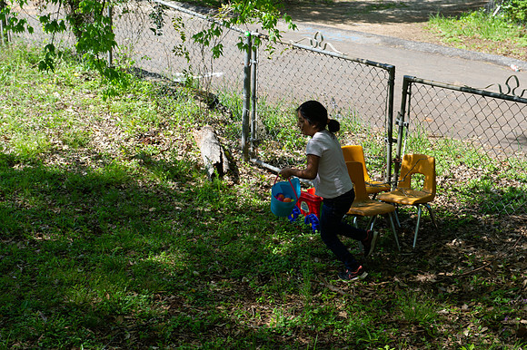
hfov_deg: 28.9
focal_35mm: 70
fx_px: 1024
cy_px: 175
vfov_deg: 19.4
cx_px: 264
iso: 200
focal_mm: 70
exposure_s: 1/200
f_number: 7.1
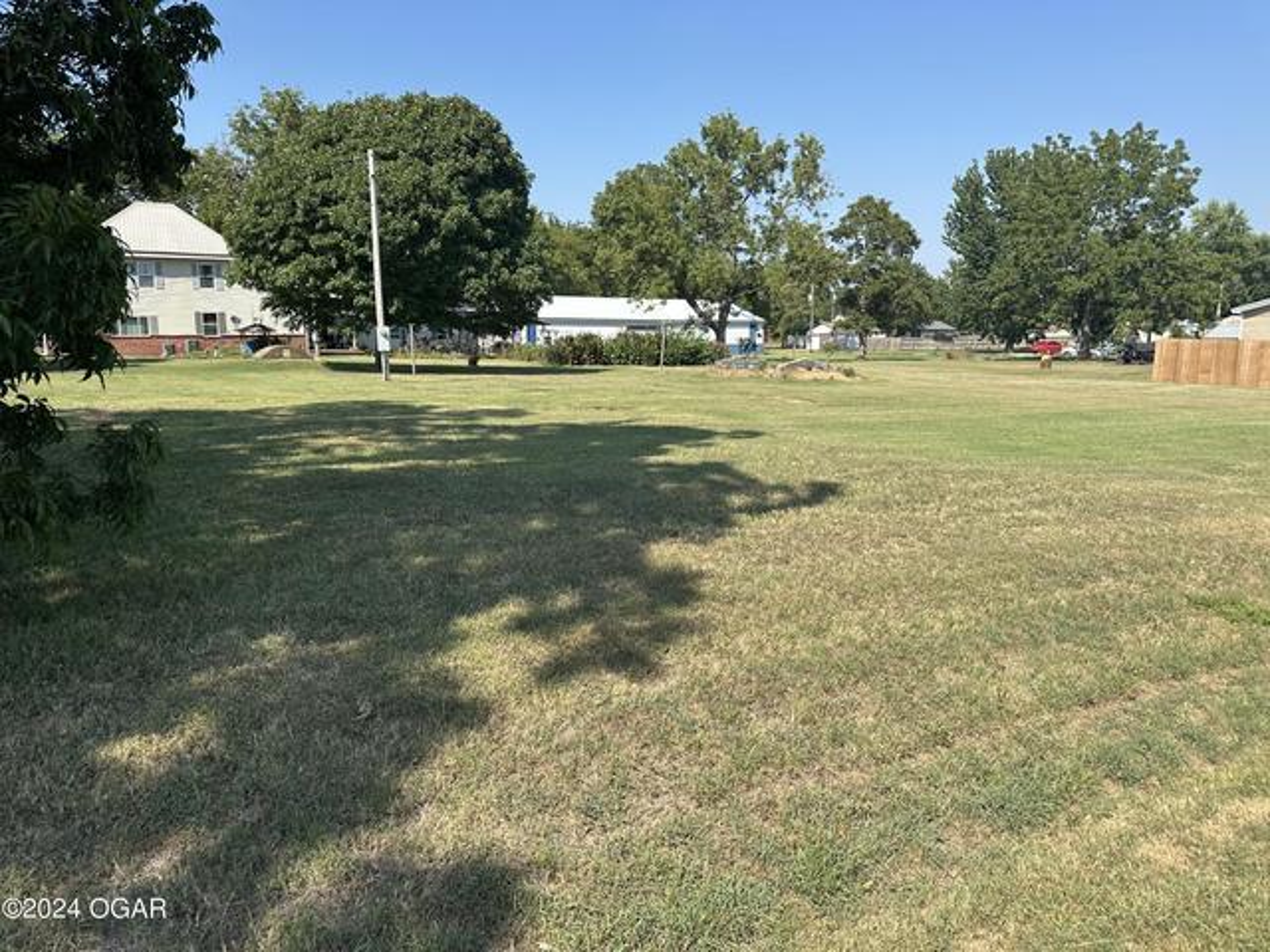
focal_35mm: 24
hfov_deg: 71.6
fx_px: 881
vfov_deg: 56.8
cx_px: 635
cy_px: 476
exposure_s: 1/2967
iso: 80
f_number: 1.78
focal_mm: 6.86
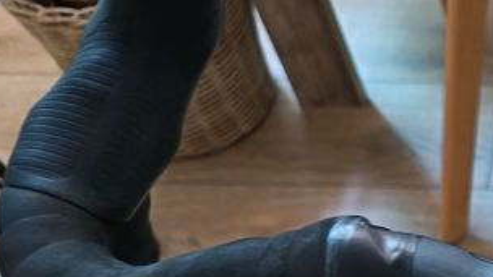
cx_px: 791
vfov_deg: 13.5
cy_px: 371
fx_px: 1124
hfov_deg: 20.3
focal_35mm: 86
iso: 5115
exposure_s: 1/25
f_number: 1.75
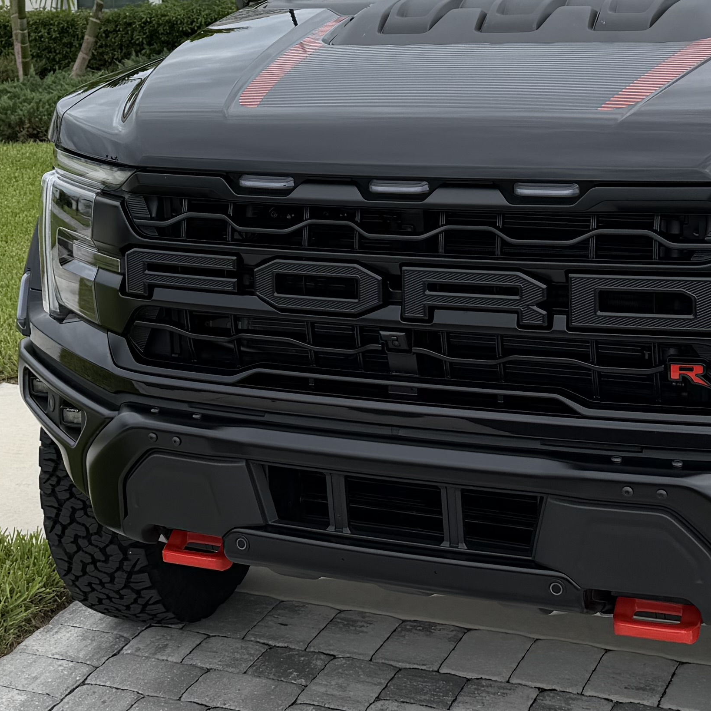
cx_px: 228
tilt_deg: -8.1
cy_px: 179
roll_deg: +2.1
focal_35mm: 74
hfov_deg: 23.2
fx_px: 1720
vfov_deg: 23.1
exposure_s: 1/4405
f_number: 1.78
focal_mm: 6.76
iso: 80
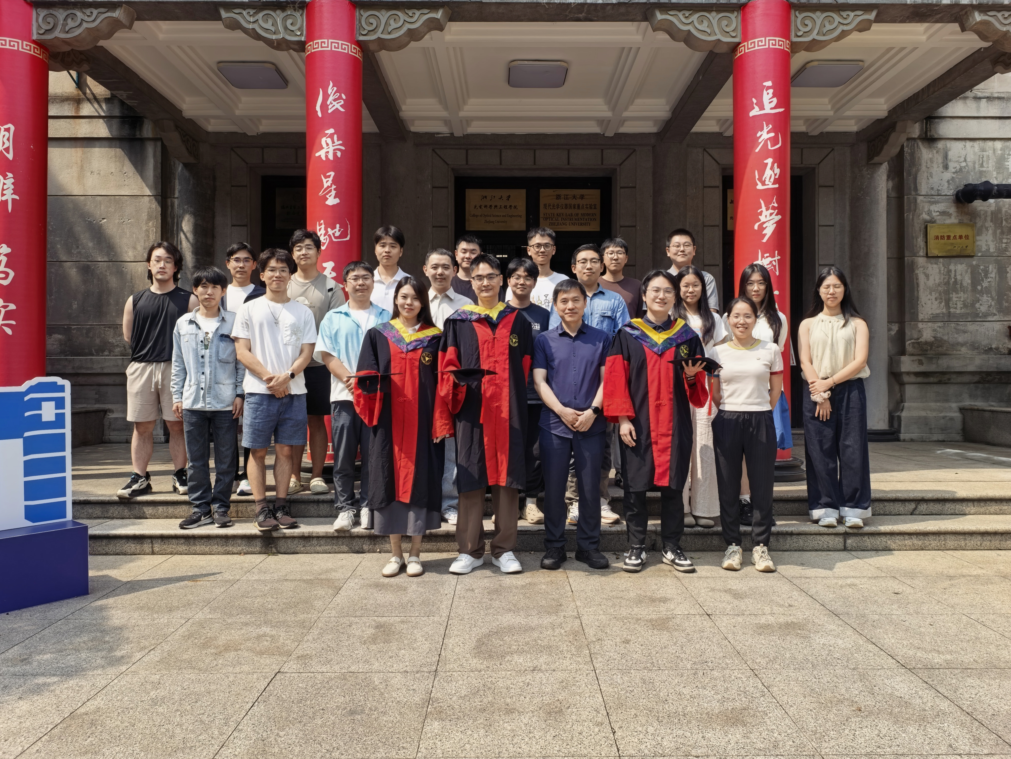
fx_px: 701
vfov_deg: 56.8
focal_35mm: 24
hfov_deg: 71.6
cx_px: 506
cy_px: 380
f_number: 4
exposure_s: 1/733
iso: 50
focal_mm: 7
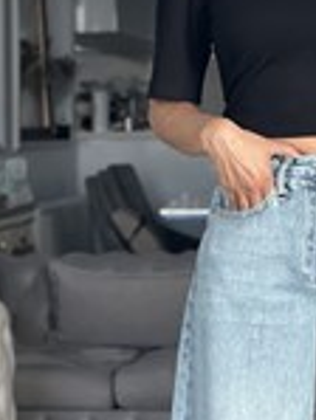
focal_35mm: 163
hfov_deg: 9.1
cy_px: 313
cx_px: 282
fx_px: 1981
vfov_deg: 12.1
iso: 100
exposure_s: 1/121
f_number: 1.78
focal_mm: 6.86
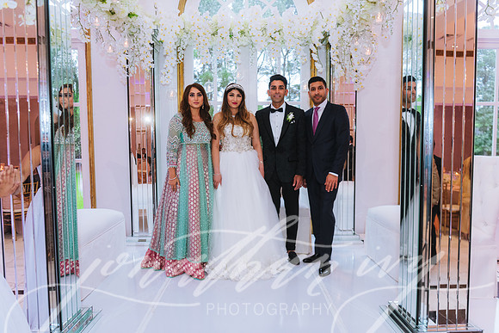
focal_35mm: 26
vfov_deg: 49.6
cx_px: 250
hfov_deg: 69.4
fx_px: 360
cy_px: 166
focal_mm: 26
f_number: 2.8
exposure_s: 1/200
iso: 800
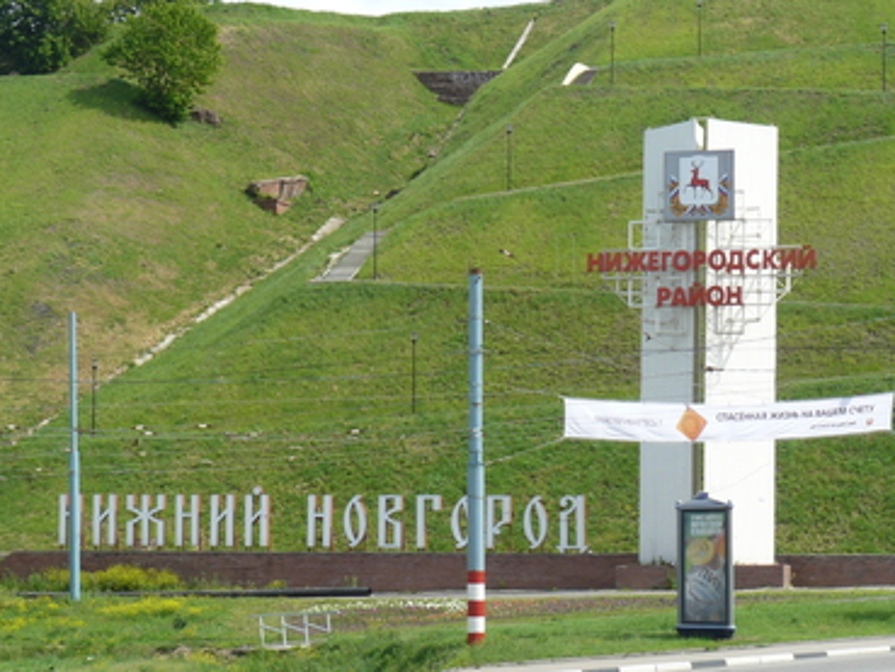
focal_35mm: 111
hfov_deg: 17.7
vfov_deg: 13.3
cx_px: 388
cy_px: 393
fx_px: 2871
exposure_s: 1/320
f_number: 5.6
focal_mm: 15.2
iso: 100
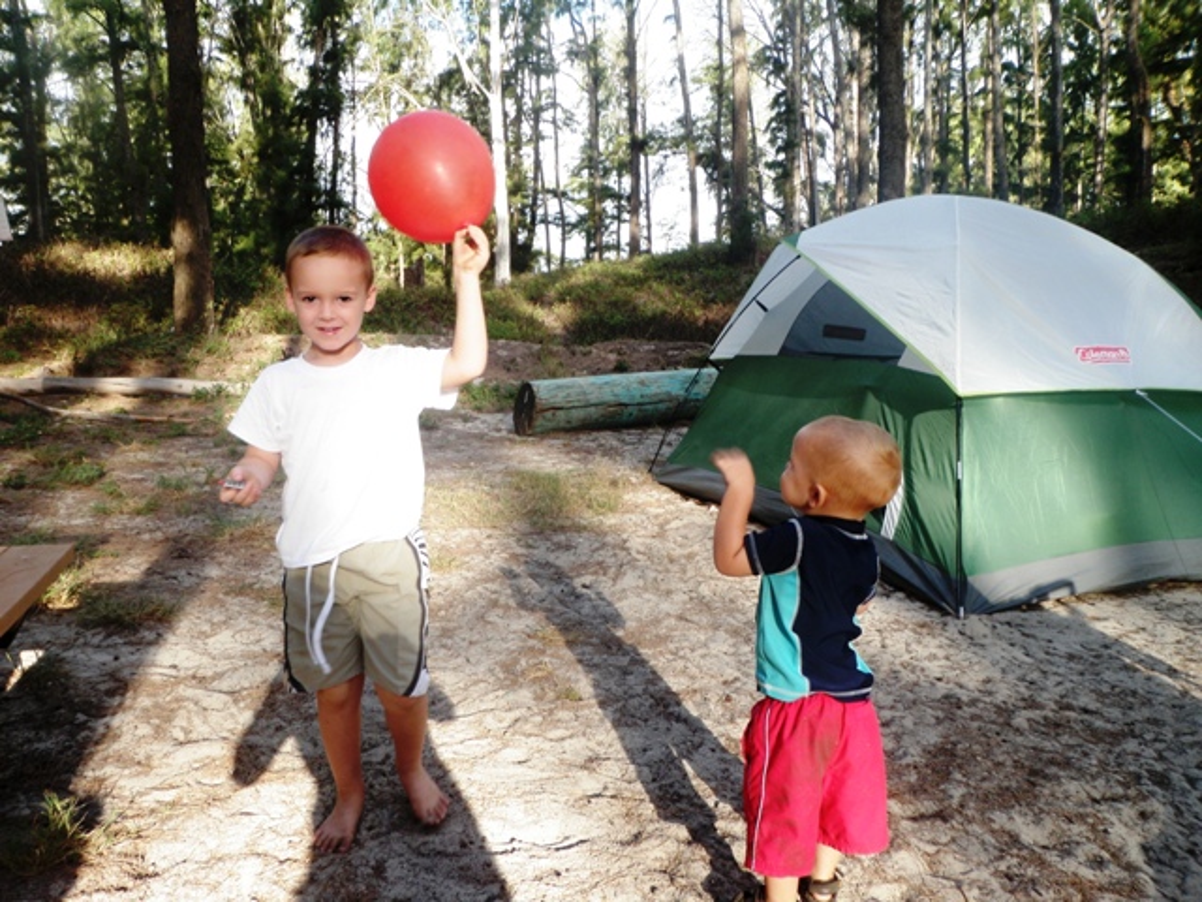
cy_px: 451
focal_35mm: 28
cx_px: 601
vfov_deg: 49.7
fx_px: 972
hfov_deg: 63.4
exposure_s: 1/80
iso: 50
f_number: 3.5
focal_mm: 5
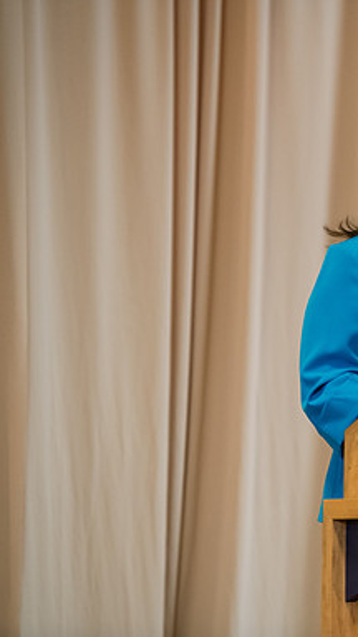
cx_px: 467
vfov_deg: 9.4
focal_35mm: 229
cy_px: 318
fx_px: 3872
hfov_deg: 5.3
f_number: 3.2
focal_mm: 145
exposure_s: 1/200
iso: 1600
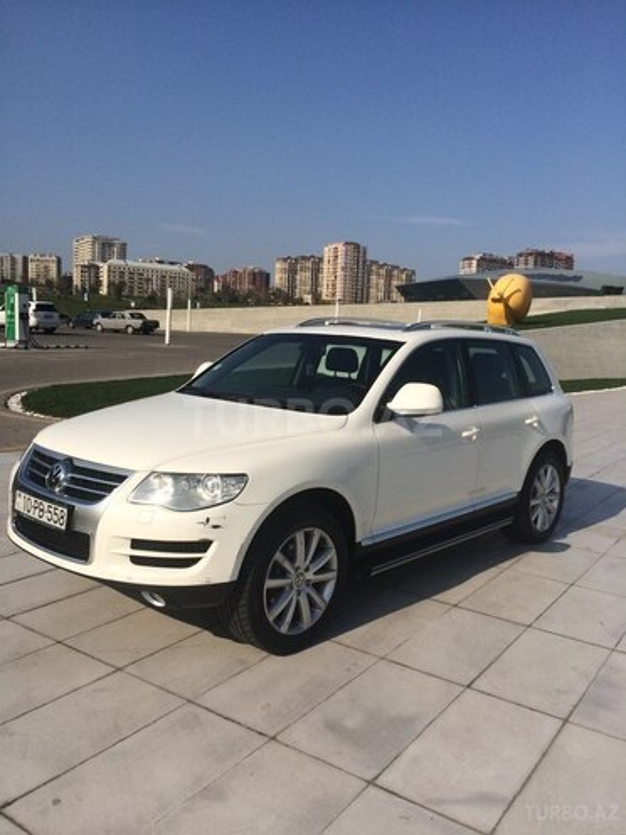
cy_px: 418
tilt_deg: -7.3
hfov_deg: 48.2
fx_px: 699
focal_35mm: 29
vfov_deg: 61.7
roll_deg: -1.6
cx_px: 313
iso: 32
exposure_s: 1/4566
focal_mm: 4.15
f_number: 2.2
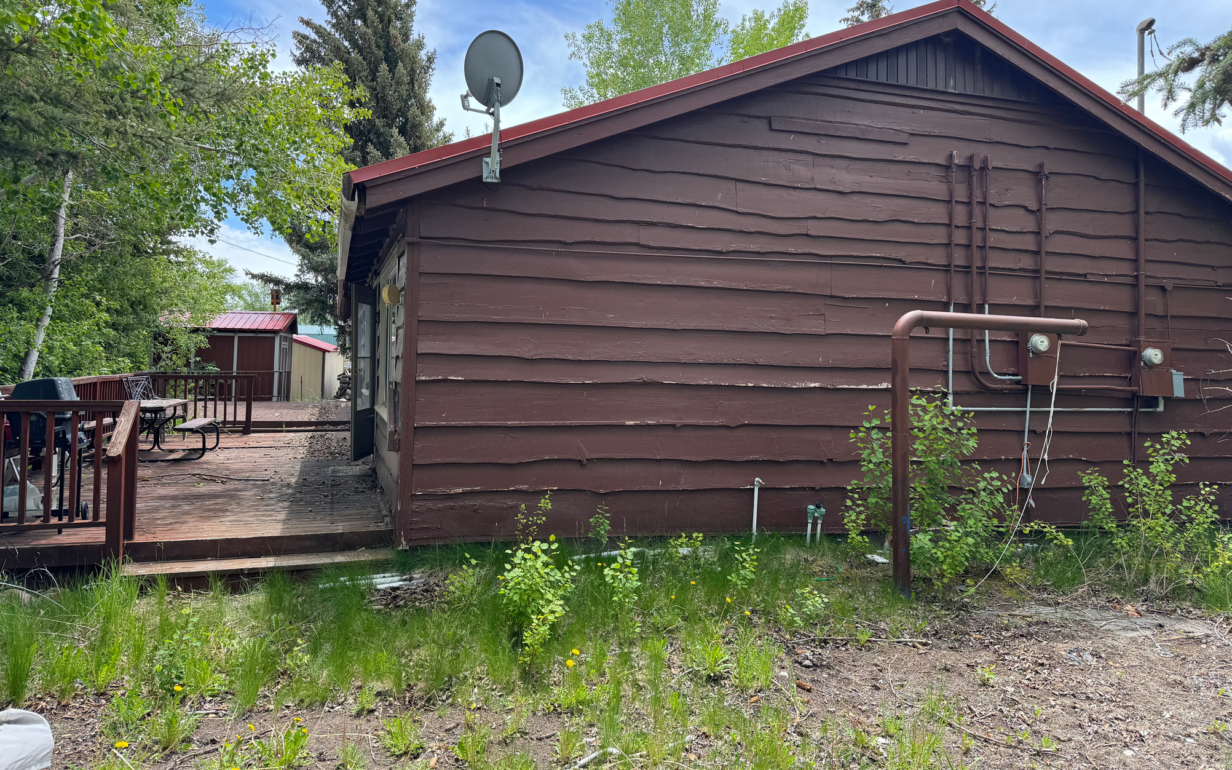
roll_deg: -1.9
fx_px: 873
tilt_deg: +3.0
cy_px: 329
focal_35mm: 26
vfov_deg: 47.4
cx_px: 623
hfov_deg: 70.4
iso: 80
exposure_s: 1/853
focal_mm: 6.76
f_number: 1.78
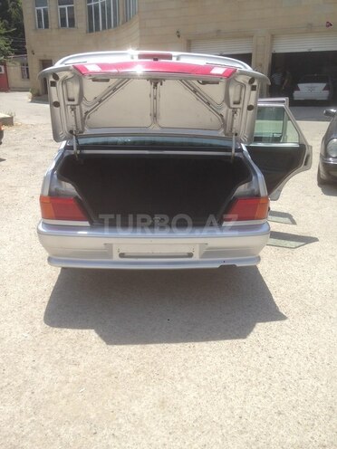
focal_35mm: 33
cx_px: 168
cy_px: 224
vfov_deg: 55.4
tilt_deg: -12.8
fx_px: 428
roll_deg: -1.4
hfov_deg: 42.9
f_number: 2.4
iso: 50
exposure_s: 1/951
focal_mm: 4.12
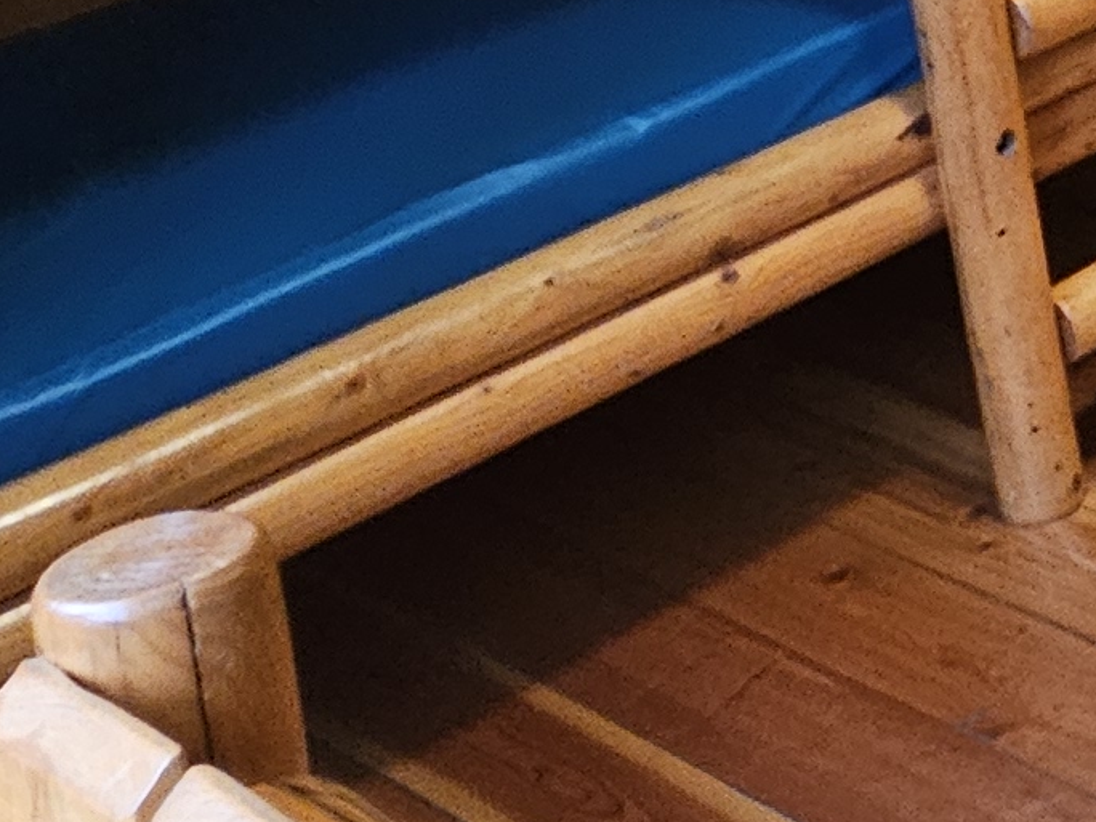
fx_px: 2406
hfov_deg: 17.8
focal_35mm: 76
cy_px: -428
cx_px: 2203
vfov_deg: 17.4
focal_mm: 2.2
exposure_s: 1/30
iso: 500
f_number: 2.2
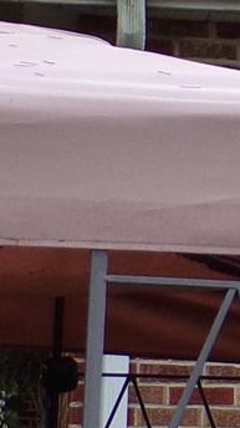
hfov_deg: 4.9
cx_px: 650
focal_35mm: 240
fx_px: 2721
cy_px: 208
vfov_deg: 9.0
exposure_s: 1/220
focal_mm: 6.6
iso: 80
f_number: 3.3
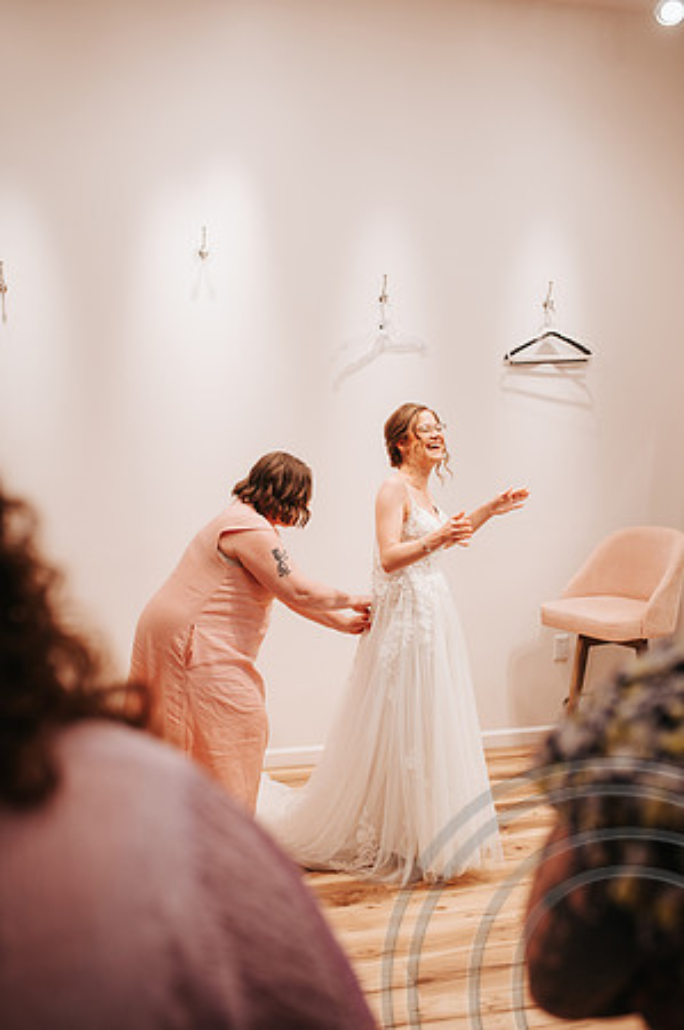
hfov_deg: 37.8
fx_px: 1000
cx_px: 342
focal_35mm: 35
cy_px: 515
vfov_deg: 54.5
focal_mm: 35
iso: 500
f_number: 2.8
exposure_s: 1/320
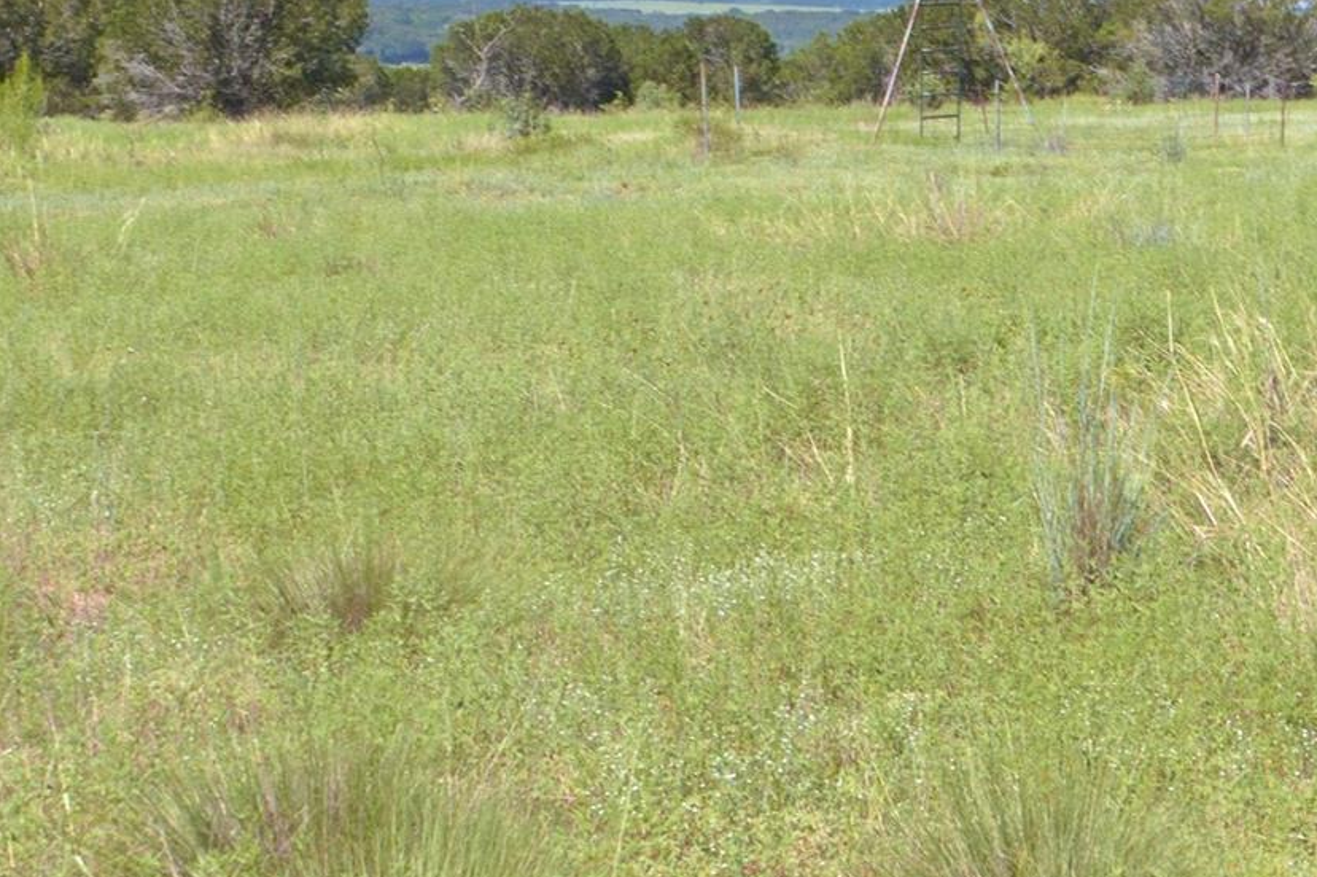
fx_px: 3254
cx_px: 1320
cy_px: -142
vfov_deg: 14.9
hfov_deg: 22.0
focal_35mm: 89
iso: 200
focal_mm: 24
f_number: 14
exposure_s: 1/50
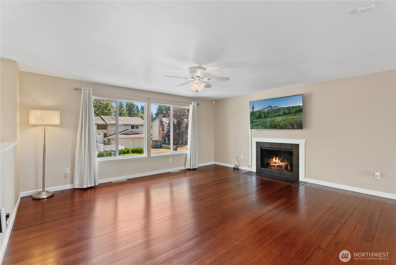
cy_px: 132
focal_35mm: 16
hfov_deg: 96.7
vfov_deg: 73.8
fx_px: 176
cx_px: 198
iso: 400
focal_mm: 16
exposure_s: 1/5
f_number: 8
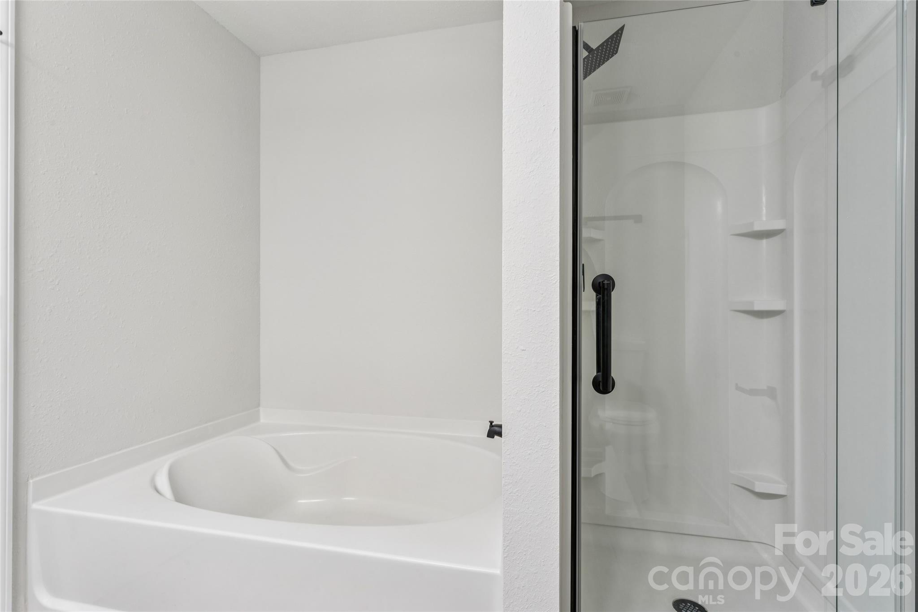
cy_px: 306
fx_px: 428
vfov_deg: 71.1
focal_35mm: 17
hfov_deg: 94.0
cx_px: 459
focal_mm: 16.8
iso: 100
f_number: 13
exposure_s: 1/1.25
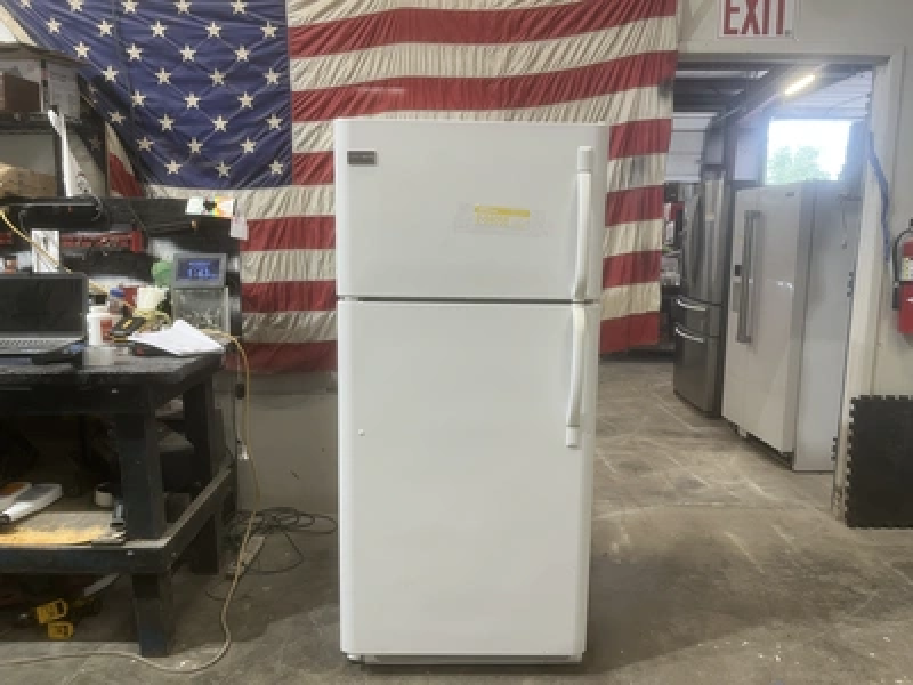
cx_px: 456
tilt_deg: -9.2
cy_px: 342
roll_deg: +0.2
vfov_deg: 53.1
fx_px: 686
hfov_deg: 67.3
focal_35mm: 26
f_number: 1.6
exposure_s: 1/60
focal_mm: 5.1
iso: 80
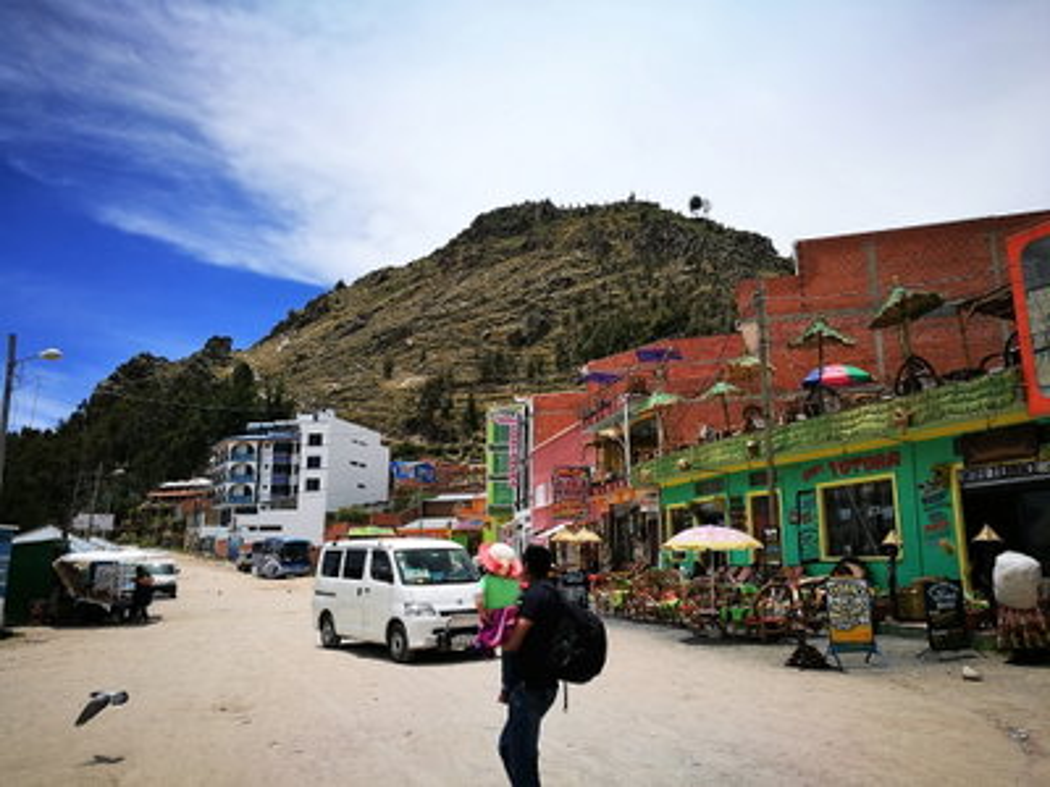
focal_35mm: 27
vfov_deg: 51.4
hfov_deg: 65.3
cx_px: 525
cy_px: 394
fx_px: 819
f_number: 2.2
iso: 50
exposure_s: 1/1314
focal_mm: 4.5
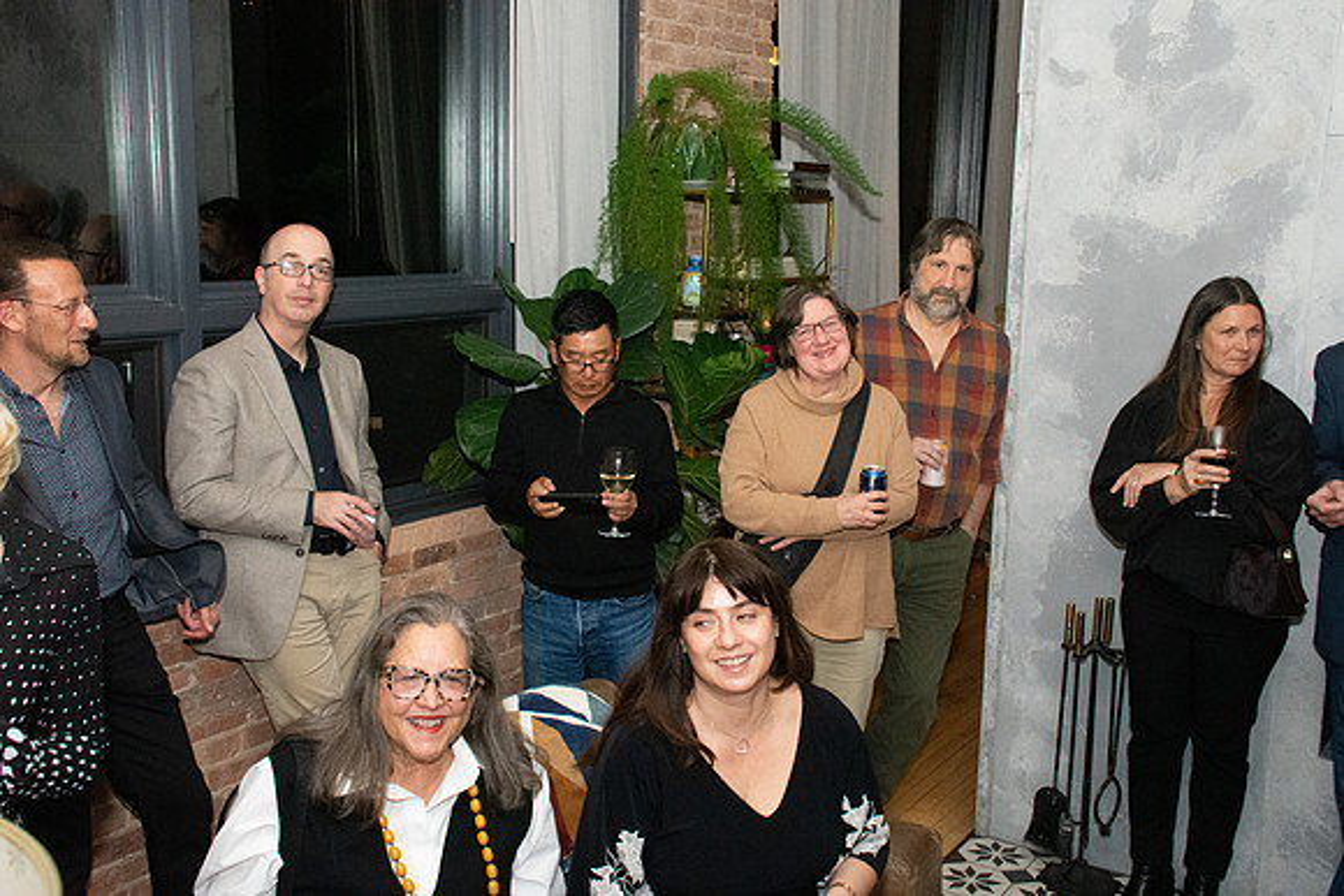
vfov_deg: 35.5
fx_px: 1400
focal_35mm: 38
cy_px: 448
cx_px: 672
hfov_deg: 51.3
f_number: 10
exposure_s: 1/250
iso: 5000
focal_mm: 25
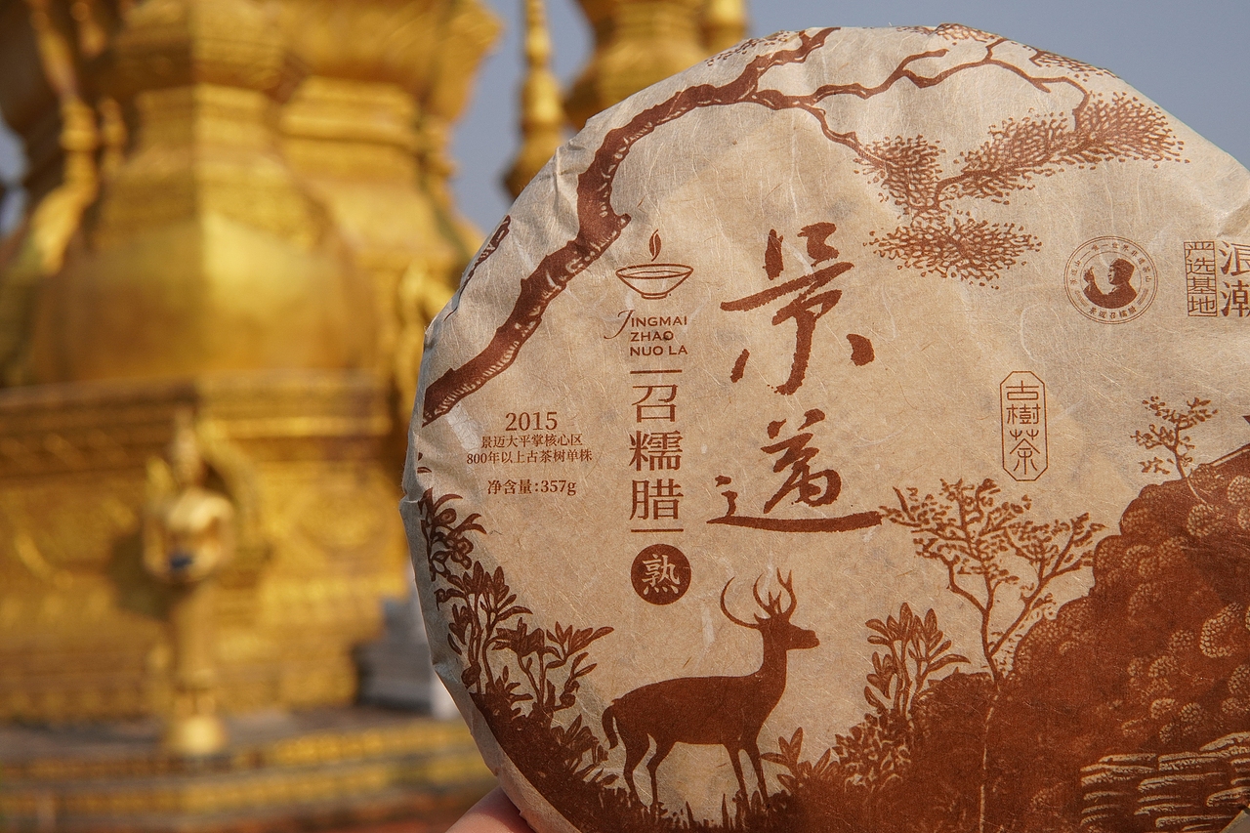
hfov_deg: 43.6
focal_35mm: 45
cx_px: 625
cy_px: 416
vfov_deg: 29.9
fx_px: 1562
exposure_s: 1/2000
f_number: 8
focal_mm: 30
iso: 640
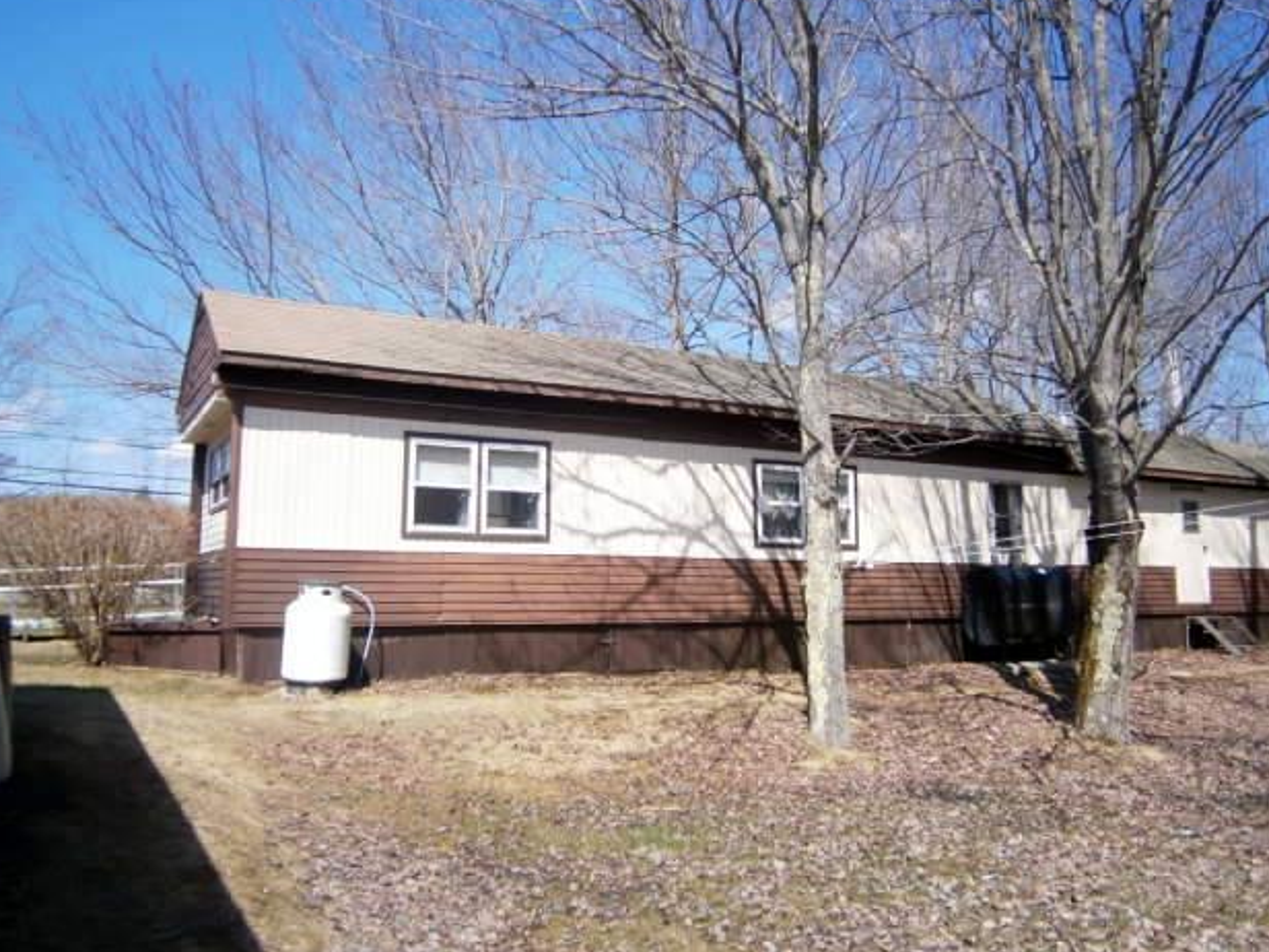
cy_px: 464
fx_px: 990
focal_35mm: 27
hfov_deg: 65.3
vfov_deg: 51.3
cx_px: 626
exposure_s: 1/800
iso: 80
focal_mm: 4.7
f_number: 2.8
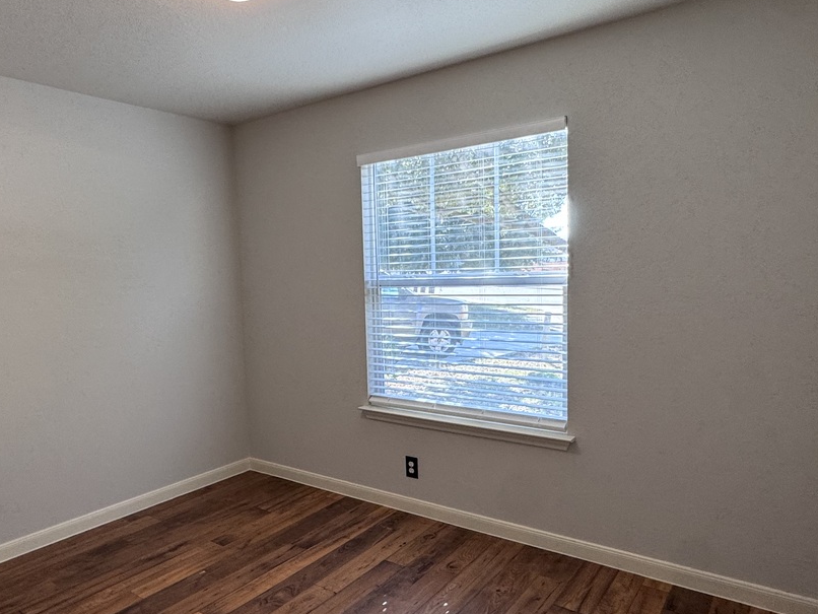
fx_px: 591
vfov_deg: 54.8
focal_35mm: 25
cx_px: 343
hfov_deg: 68.9
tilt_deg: -5.1
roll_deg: +2.3
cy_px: 330
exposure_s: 1/120
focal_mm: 2.22
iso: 160
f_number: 2.2
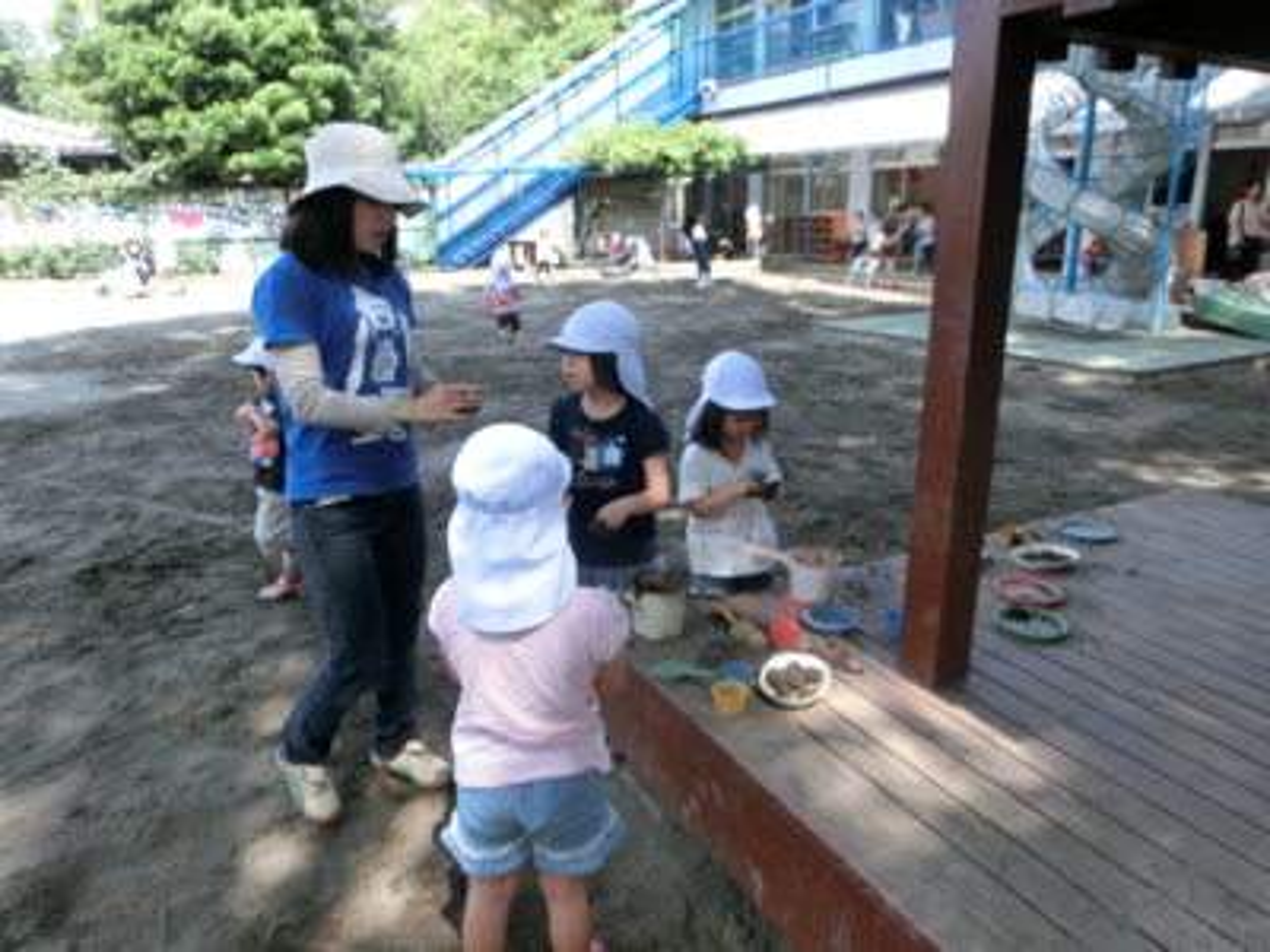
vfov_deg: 56.8
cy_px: 476
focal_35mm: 24
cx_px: 635
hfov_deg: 71.6
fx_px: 881
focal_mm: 4.24
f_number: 3
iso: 80
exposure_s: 1/200
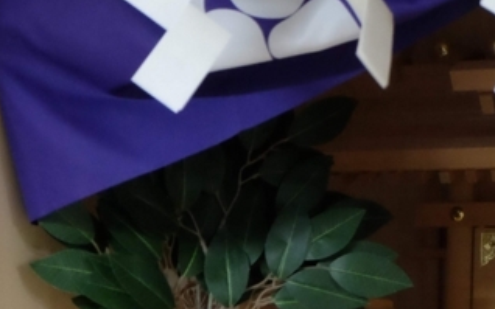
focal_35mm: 161
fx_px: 2173
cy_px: 226
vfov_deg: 8.1
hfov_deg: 12.7
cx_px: 570
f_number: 3.6
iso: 3200
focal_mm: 32.9
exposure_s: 1/52
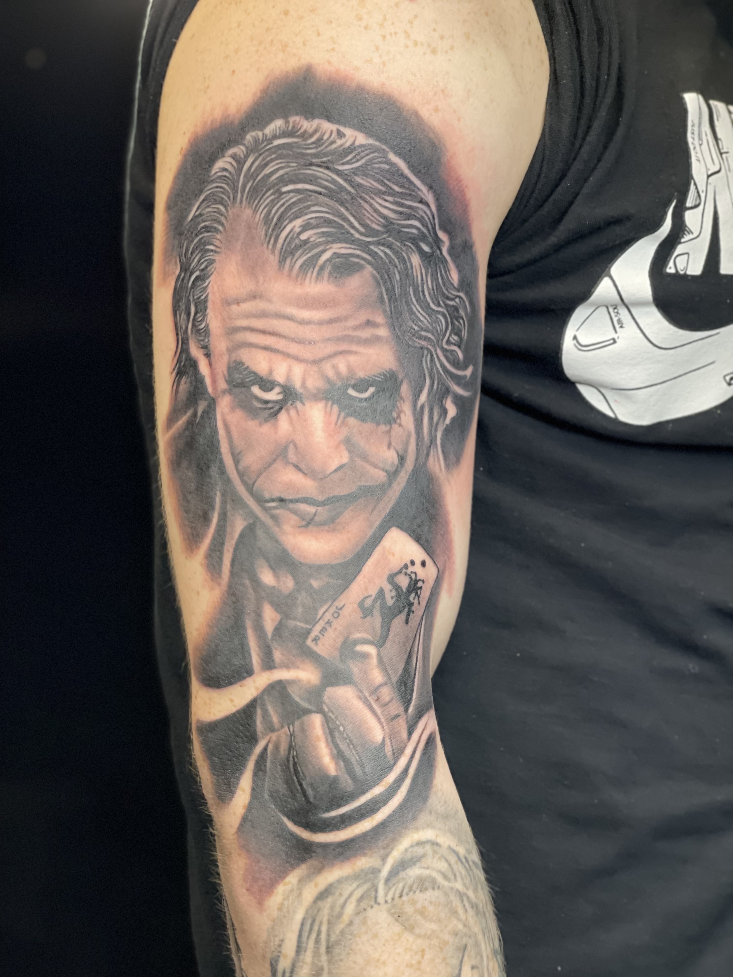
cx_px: 366
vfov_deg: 30.3
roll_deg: -2.6
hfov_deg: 22.9
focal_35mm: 64
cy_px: 488
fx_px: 1807
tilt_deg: -11.8
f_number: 2.2
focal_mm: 7.5
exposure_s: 1/120
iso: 200
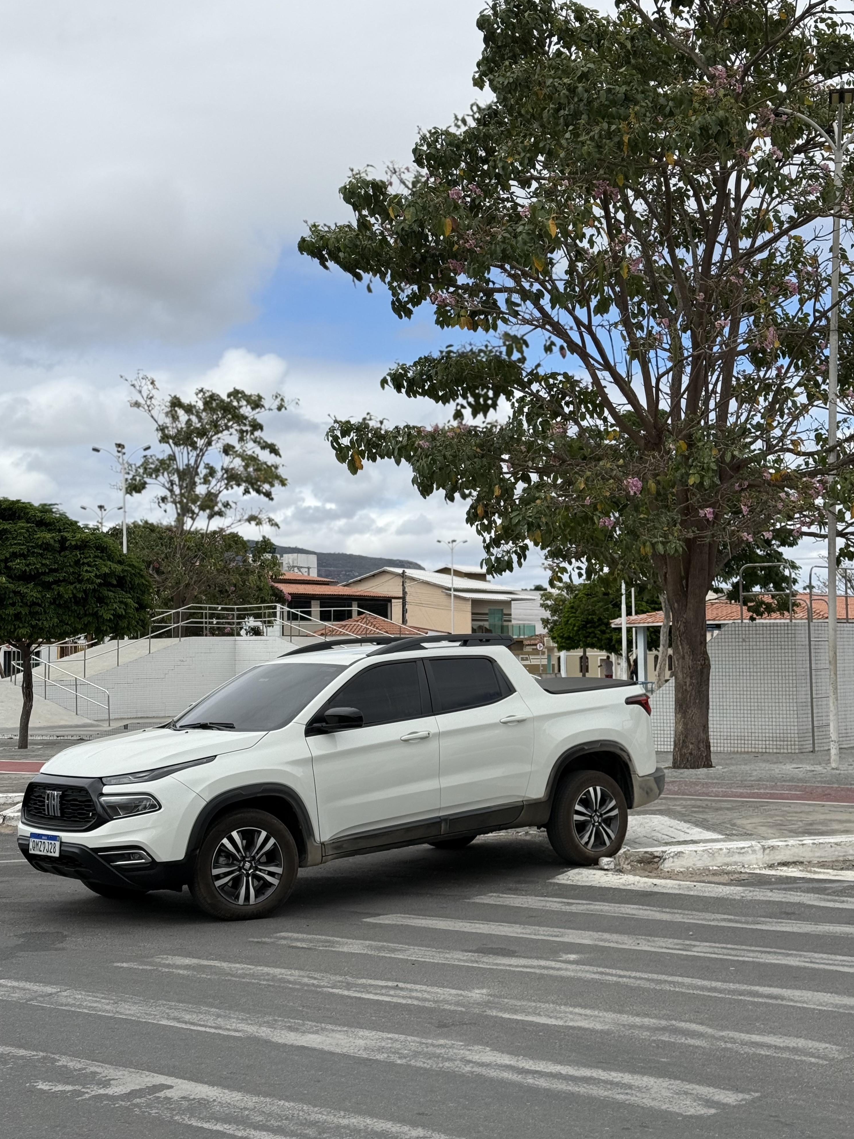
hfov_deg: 29.7
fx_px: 1612
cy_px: 562
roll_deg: +0.9
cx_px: 421
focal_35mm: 49
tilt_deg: +3.3
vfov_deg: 38.9
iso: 64
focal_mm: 6.76
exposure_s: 1/6024
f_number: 1.78
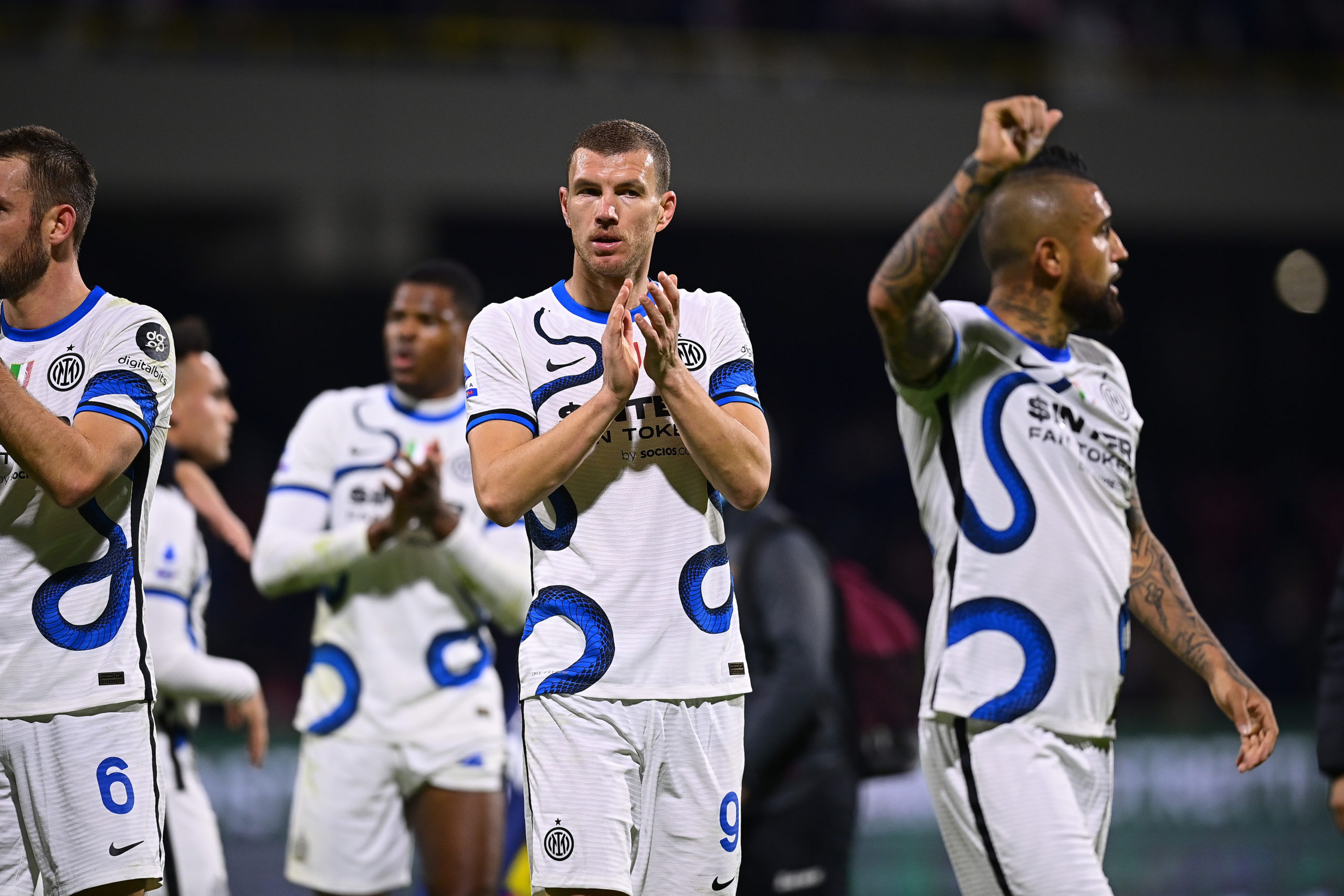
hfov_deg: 5.2
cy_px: 448
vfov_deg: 3.4
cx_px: 672
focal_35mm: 400
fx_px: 14933
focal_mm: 400
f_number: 3.5
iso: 2500
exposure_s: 1/1600
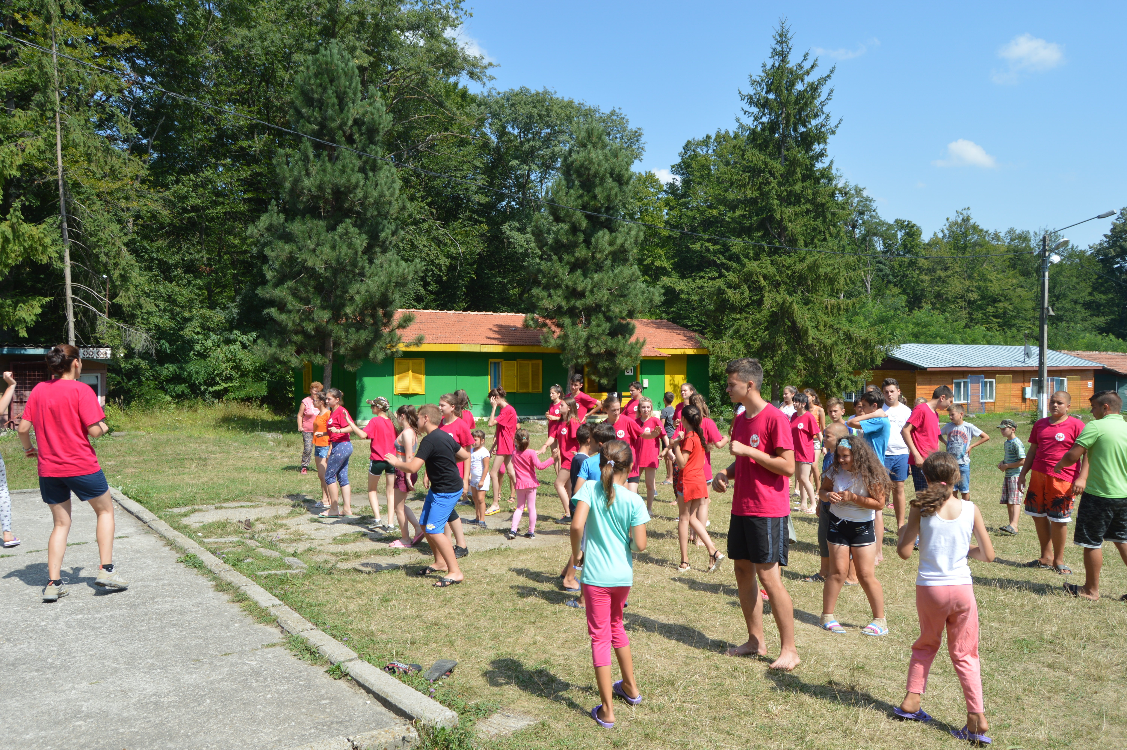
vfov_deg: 47.8
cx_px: 564
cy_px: 375
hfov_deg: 67.4
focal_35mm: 27
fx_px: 844
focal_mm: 18
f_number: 7.1
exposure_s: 1/200
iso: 100
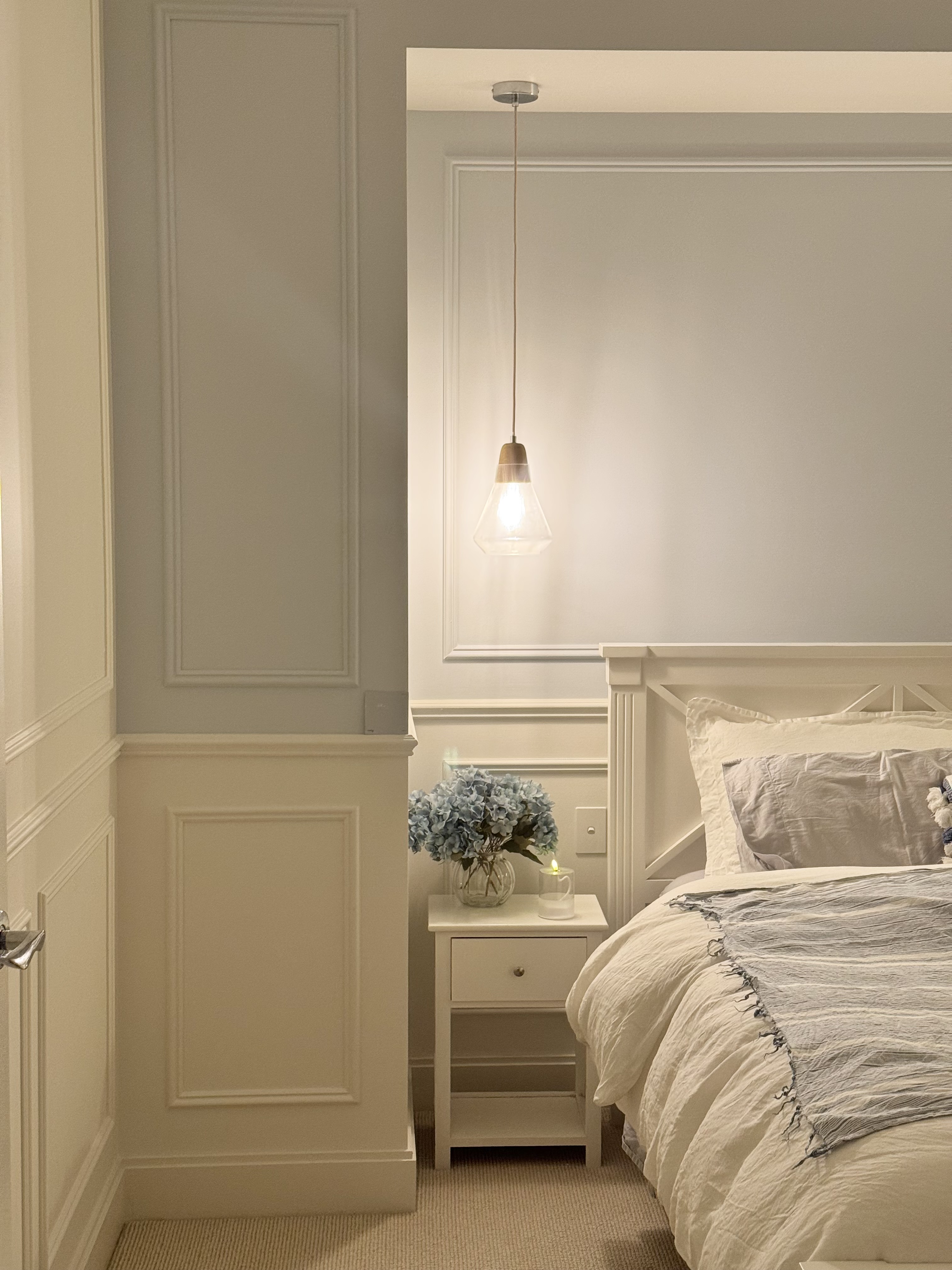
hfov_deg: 30.3
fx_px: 1760
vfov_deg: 39.7
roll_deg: -0.5
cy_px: 635
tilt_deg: -3.8
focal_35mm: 48
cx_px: 476
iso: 160
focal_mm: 6.76
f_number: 1.78
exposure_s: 1/50
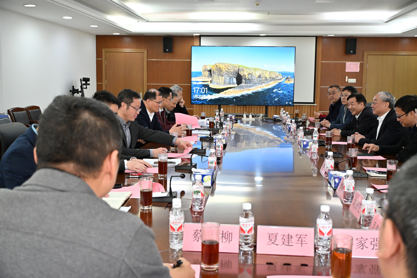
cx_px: 208
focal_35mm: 44
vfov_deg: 30.8
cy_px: 139
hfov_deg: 45.0
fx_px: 504
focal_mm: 29
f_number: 4
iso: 2500
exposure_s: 1/200
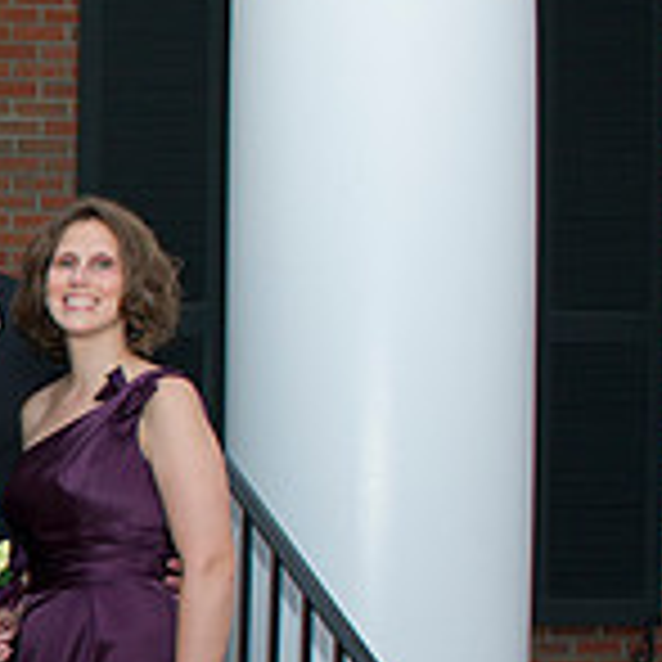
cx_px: -558
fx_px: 1882
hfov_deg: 16.4
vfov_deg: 19.6
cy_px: 585
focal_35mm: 87
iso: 1000
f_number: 5
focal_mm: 26
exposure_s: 1/100
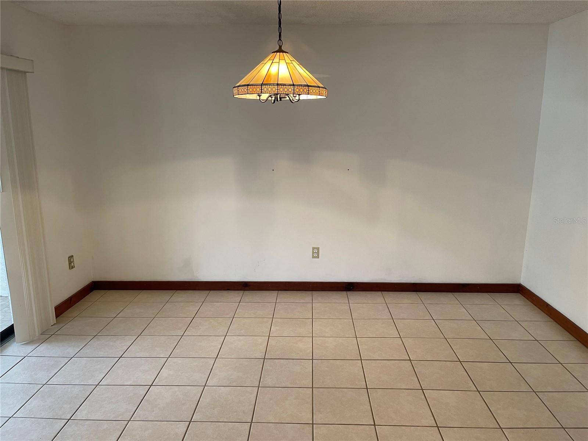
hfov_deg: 69.4
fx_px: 425
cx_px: 294
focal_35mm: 25
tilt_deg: -12.1
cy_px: 220
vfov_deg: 54.9
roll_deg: +0.7
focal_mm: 5.1
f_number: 1.6
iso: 100
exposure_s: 1/60
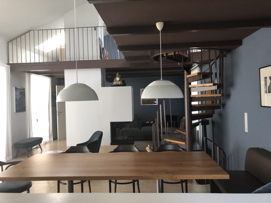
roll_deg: +1.3
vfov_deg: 49.7
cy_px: 102
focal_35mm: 28
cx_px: 136
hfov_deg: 63.4
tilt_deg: -0.8
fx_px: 219
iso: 25
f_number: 1.8
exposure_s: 1/30
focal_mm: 3.99
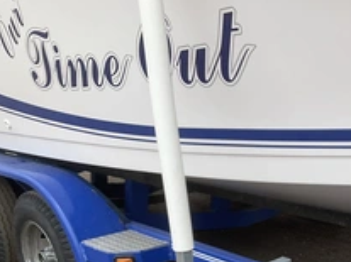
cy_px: 250
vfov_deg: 25.1
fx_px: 568
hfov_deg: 32.1
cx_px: 336
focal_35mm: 56
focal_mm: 3
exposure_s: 1/406
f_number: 1.8
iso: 25
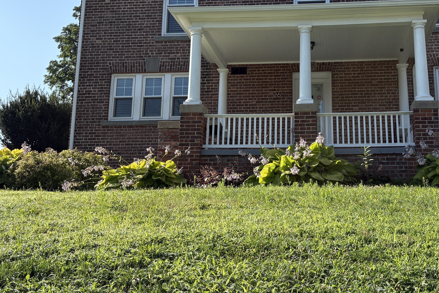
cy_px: 100
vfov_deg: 29.7
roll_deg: +0.0
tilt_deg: +13.9
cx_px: 284
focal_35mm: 45
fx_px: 549
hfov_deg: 43.1
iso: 64
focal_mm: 5.96
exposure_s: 1/2451
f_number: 1.6
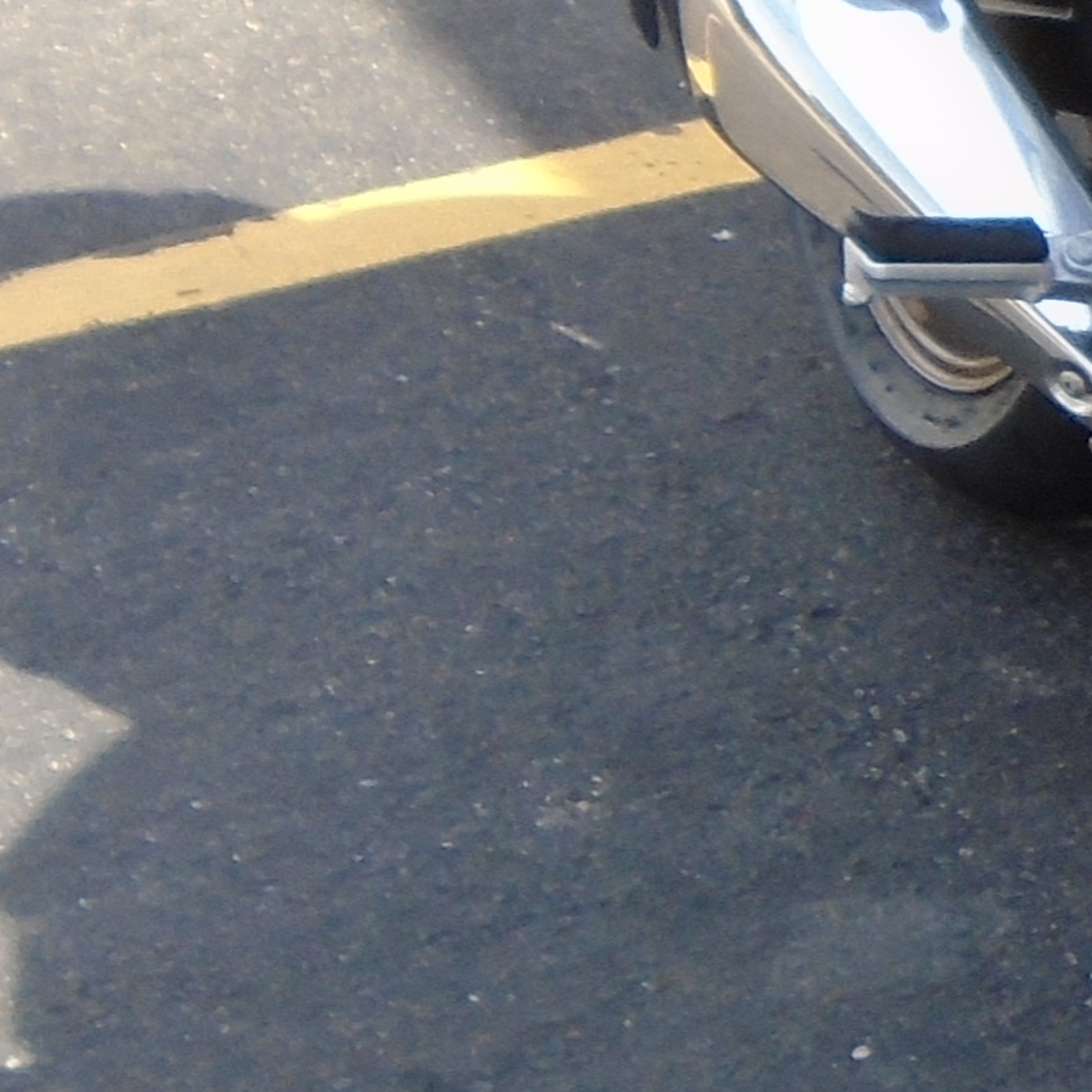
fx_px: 5603
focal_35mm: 157
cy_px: 210
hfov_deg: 10.3
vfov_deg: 11.1
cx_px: 2199
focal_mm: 5.5
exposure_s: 1/250
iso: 100
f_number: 3.5
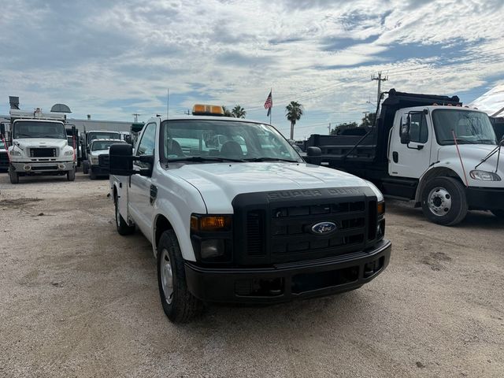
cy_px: 189
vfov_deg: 56.8
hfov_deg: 71.6
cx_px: 252
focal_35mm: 24
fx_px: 349
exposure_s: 1/10309
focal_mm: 6.76
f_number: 1.78
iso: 80
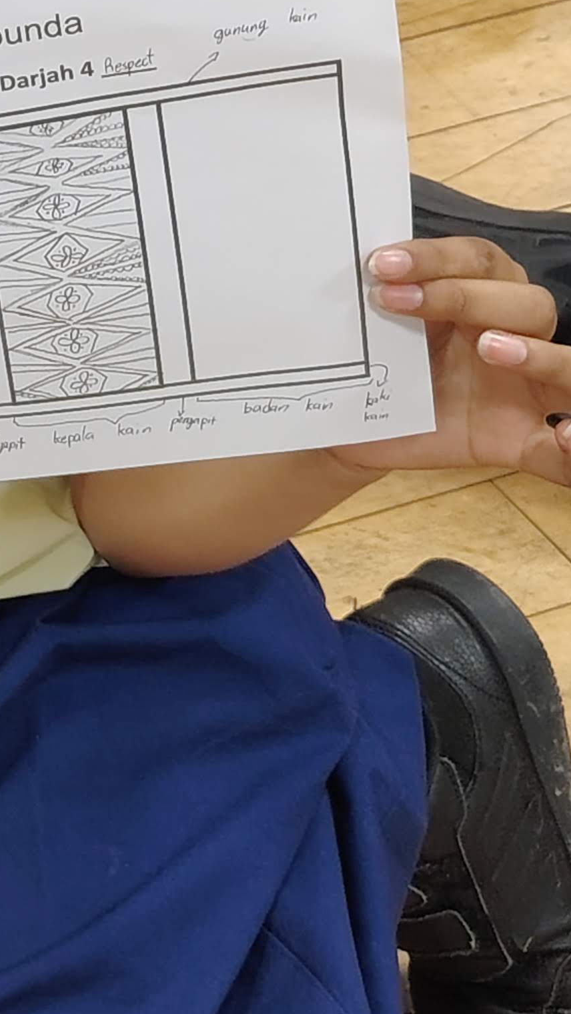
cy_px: 31
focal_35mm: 106
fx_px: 2852
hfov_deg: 10.4
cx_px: -634
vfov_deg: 19.7
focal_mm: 5.25
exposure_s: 1/33.3
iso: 456
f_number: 1.75
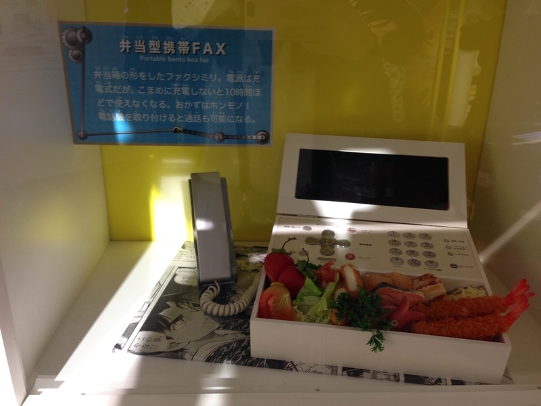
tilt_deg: -20.6
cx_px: 270
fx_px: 516
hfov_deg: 55.4
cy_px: 203
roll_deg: -1.2
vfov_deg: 42.9
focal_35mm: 33
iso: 80
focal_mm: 4.12
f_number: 2.4
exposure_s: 1/20
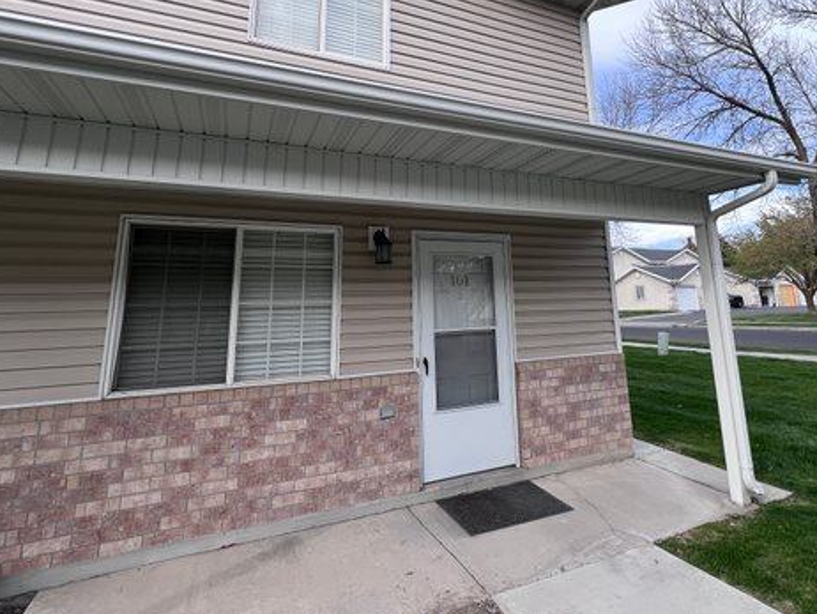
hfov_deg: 87.5
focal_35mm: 18
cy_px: 214
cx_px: 444
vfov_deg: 70.0
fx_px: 425
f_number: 1.8
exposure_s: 1/523
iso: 32
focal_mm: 1.57
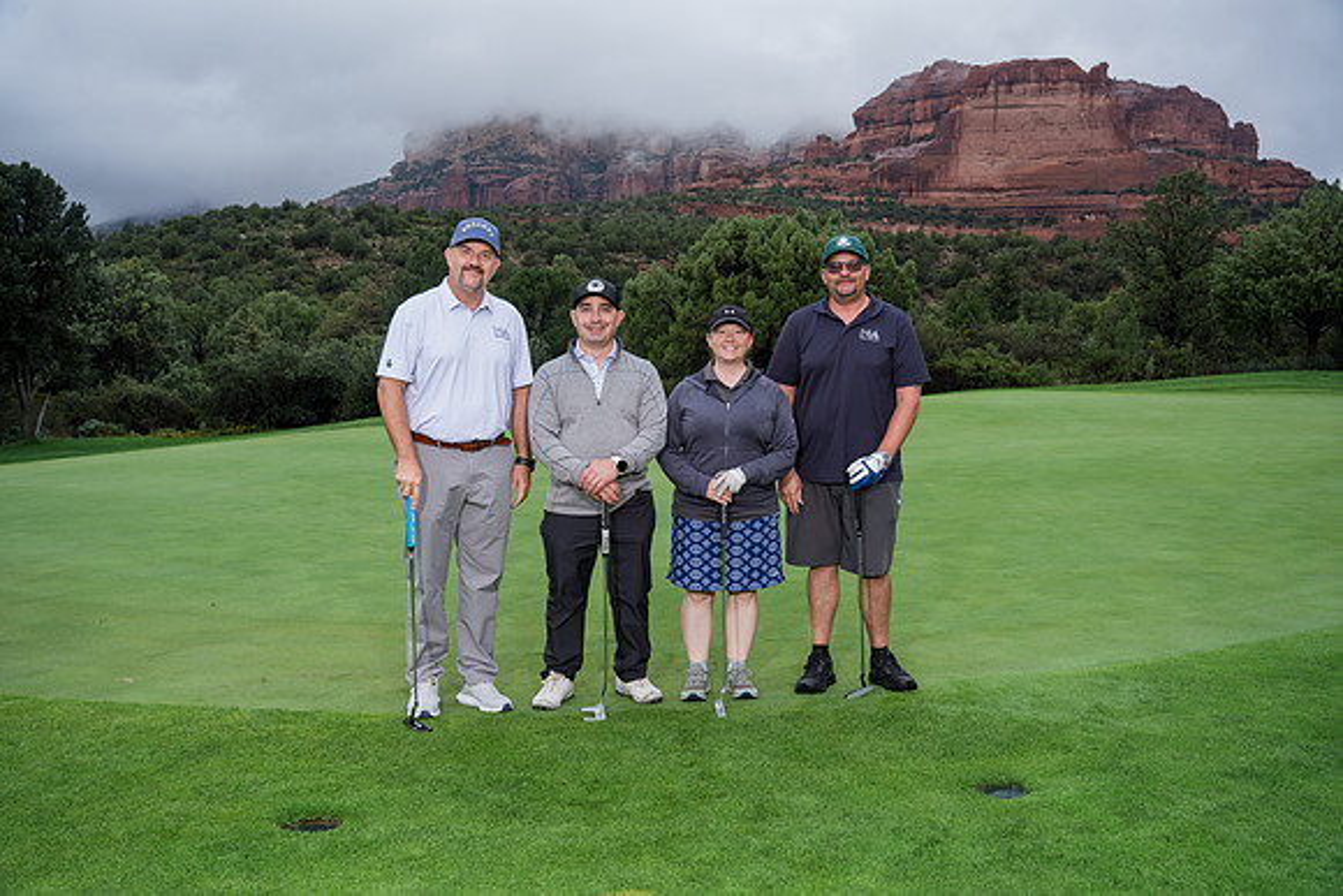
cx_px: 672
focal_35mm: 28
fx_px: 1056
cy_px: 448
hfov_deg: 64.9
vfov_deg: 46.0
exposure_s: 1/400
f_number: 5
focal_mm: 28.3
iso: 320
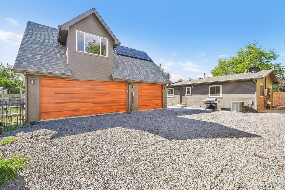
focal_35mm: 15
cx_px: 142
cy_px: 95
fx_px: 119
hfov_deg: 100.4
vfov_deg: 77.3
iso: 800
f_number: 8
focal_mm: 10
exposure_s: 1/320
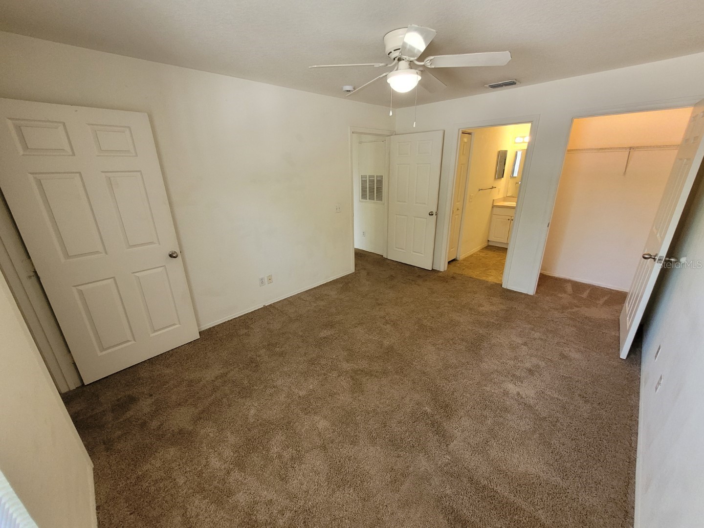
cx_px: 352
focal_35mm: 13
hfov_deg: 106.2
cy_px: 264
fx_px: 264
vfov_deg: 89.9
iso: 250
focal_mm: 1.74
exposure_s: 1/60
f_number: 2.2
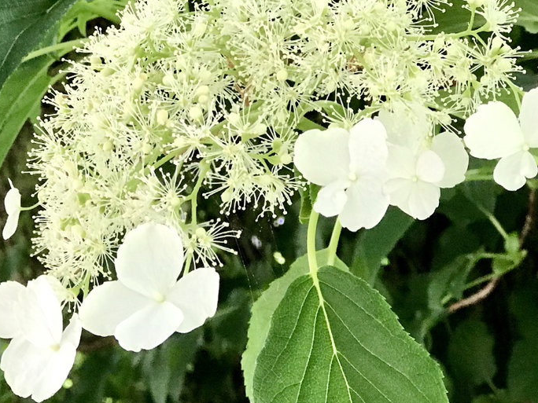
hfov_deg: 19.6
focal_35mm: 100
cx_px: 217
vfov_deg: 14.8
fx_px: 1554
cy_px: 189
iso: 200
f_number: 2.8
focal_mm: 6.6
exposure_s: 1/60
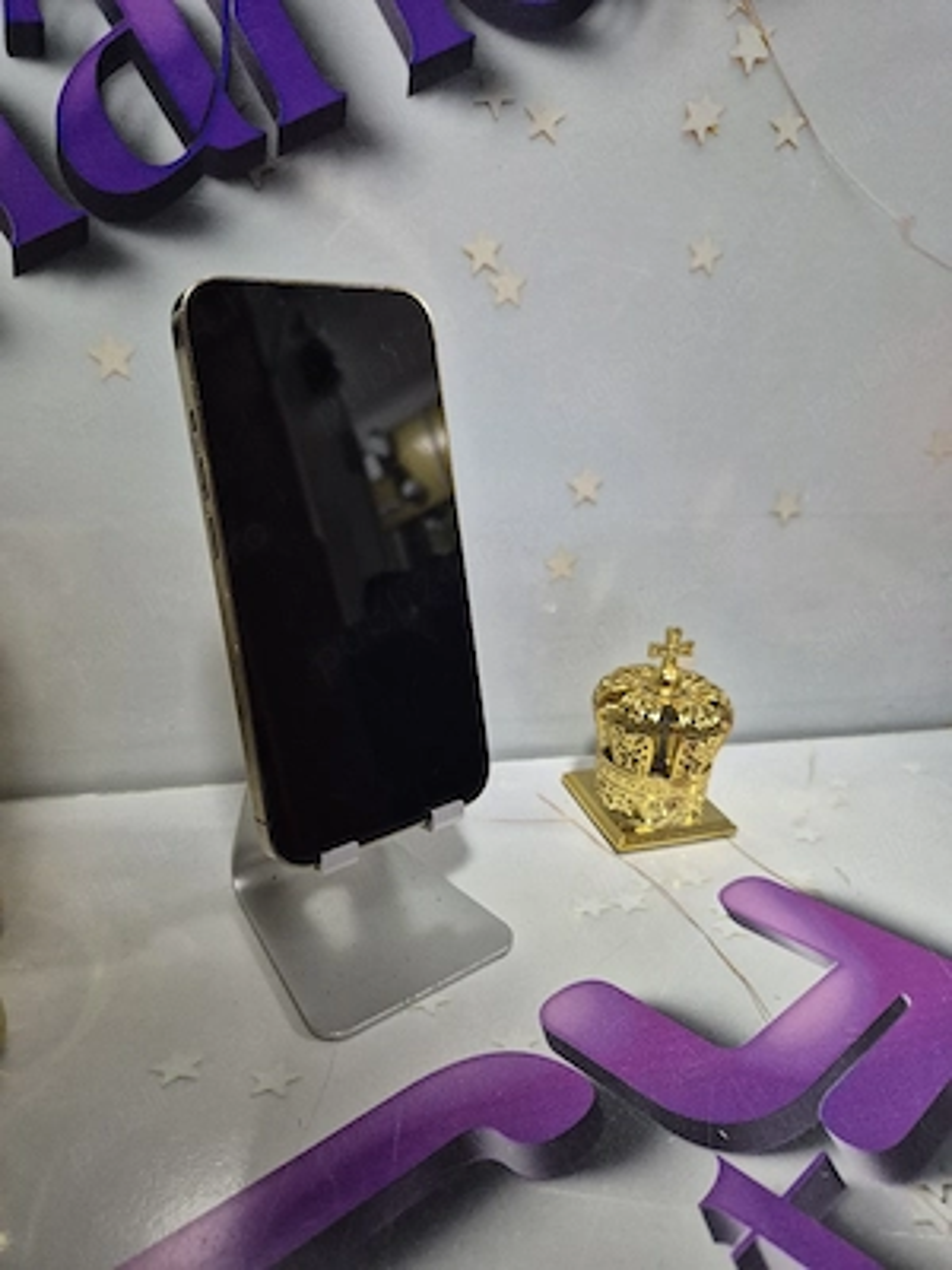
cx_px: 476
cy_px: 635
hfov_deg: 58.9
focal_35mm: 23
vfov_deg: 73.9
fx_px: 843
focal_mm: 5.4
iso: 640
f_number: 1.8
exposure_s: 1/100
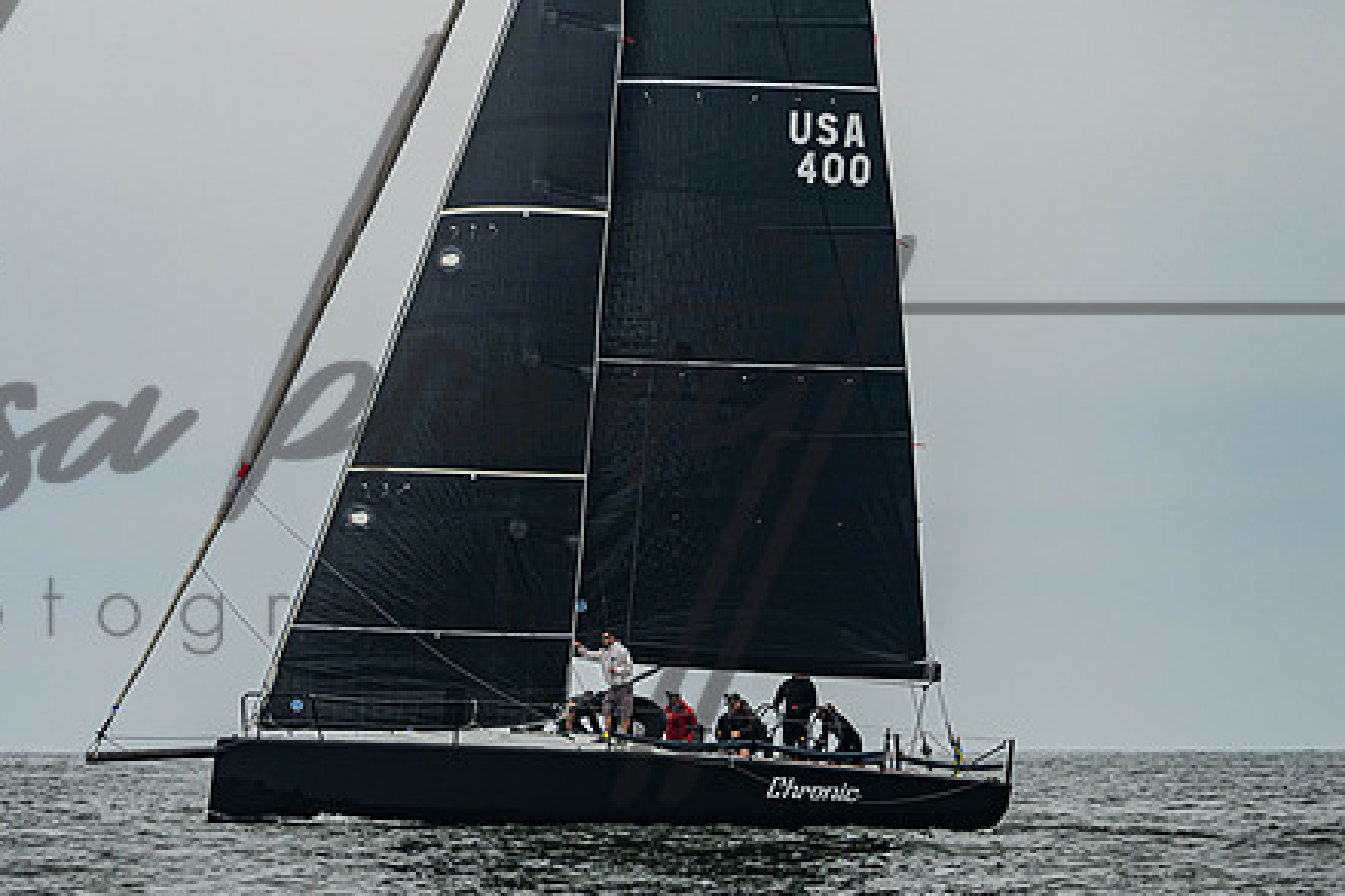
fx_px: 8104
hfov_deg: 9.5
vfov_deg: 6.3
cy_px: 189
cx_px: 548
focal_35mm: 217
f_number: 5.6
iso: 250
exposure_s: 1/3200
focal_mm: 120
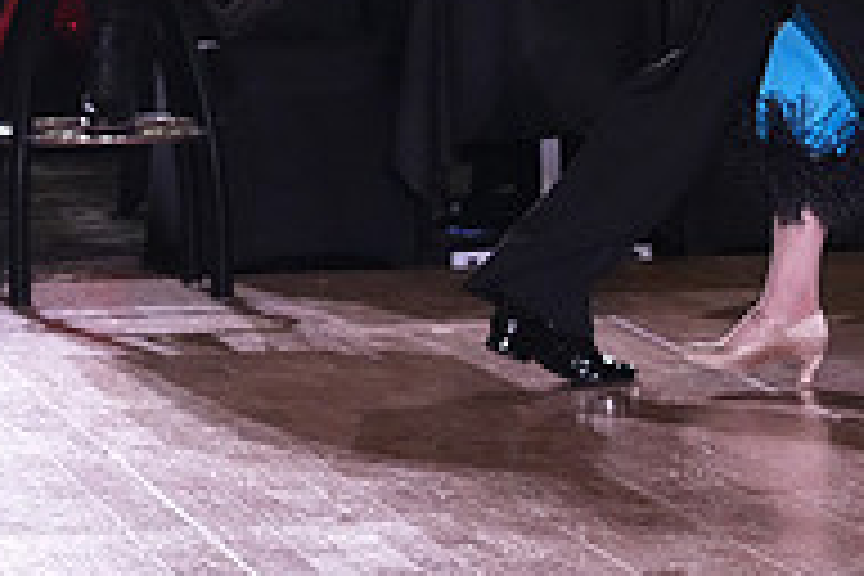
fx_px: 7631
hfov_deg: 6.5
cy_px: -205
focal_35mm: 318
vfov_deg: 4.3
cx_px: 554
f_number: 5.6
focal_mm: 105
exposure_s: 1/320
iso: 5000
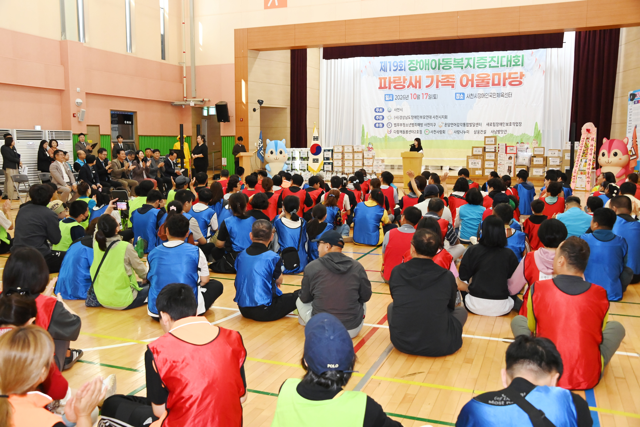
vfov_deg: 41.1
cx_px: 320
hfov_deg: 58.7
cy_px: 214
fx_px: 569
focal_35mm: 32
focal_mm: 32
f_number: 6.3
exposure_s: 1/200
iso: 5000
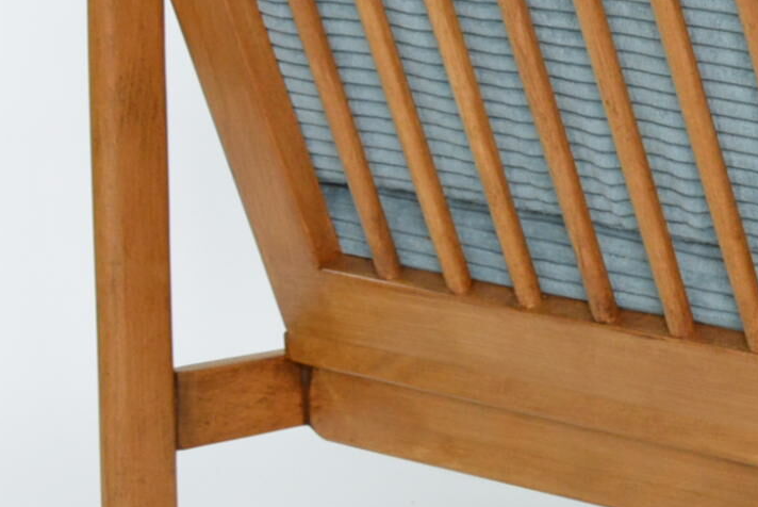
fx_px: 3456
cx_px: 1161
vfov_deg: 8.4
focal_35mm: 164
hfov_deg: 11.9
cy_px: 211
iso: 800
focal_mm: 26
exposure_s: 1/60
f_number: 5.6
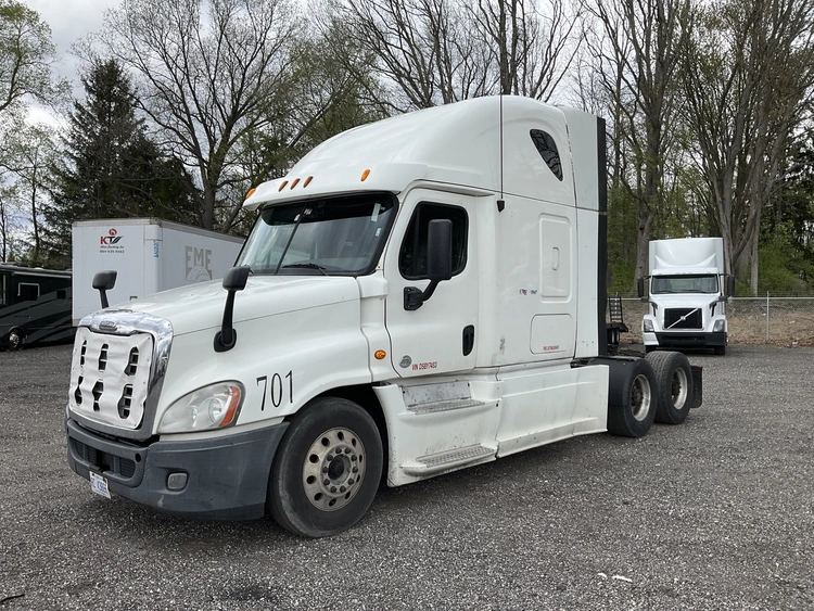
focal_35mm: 29
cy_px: 306
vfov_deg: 48.3
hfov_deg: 61.6
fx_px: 682
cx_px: 407
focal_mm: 3
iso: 25
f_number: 1.8
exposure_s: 1/1144
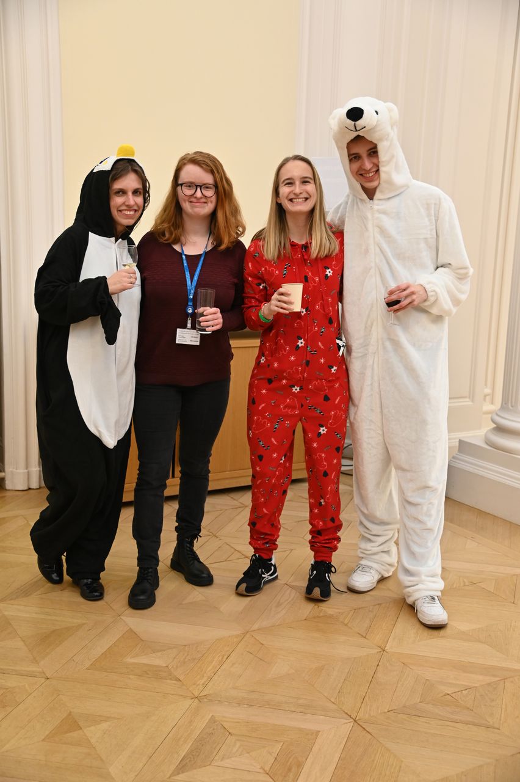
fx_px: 954
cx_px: 260
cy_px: 391
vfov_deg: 44.5
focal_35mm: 44
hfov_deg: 30.5
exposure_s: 1/125
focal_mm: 44
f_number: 4
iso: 2500
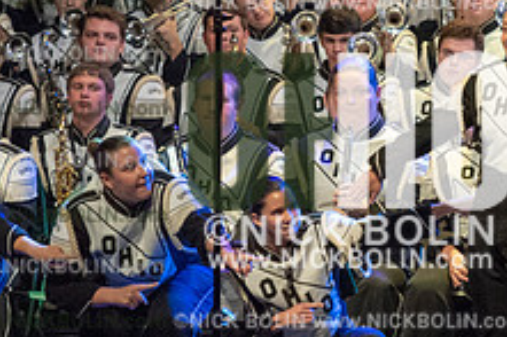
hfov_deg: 3.7
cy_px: 160
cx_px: 349
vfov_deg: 2.5
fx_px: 7768
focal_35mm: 552
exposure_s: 1/400
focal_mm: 210
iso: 8000
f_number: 5.6
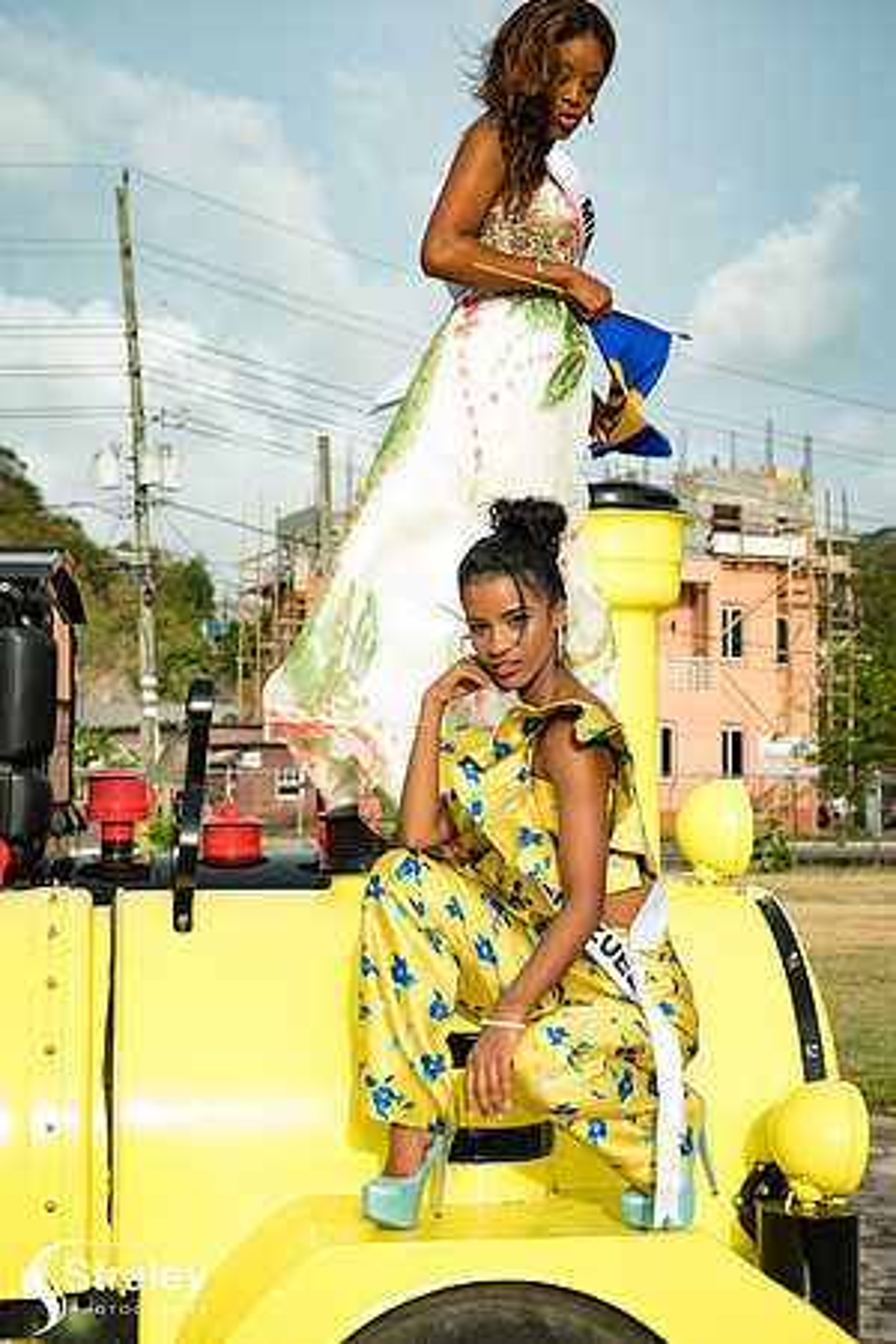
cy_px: 672
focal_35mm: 58
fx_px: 2165
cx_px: 448
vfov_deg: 34.5
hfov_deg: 23.4
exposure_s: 1/160
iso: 80
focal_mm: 58
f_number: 6.3
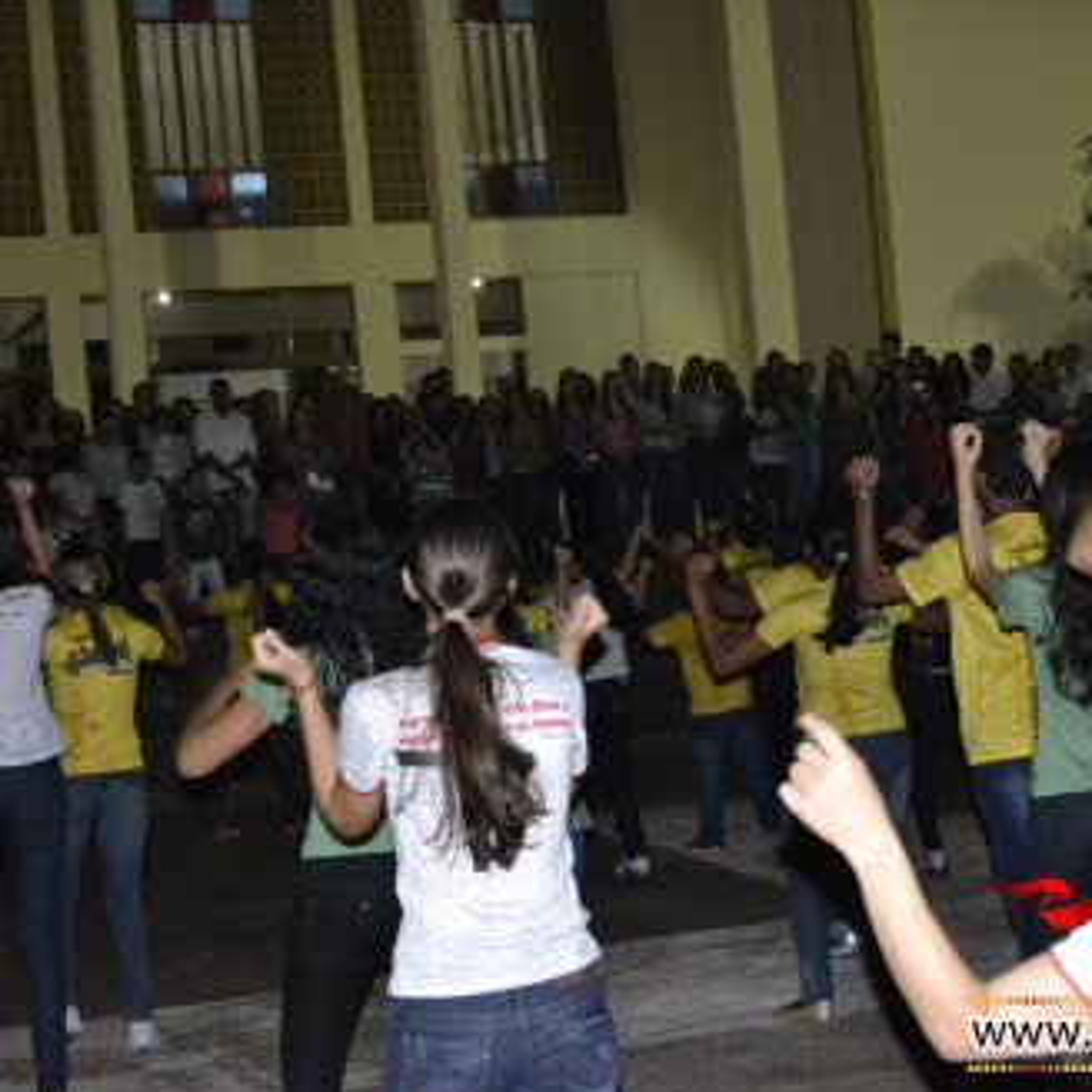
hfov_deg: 24.6
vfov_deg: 24.7
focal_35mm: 70
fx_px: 2498
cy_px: 548
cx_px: 619
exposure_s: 1/60
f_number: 5
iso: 3200
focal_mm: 36
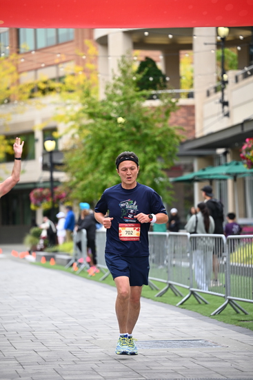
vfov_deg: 16.4
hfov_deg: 11.0
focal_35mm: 125
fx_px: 1317
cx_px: 126
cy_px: 190
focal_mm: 125
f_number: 2.8
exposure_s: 1/2000
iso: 640
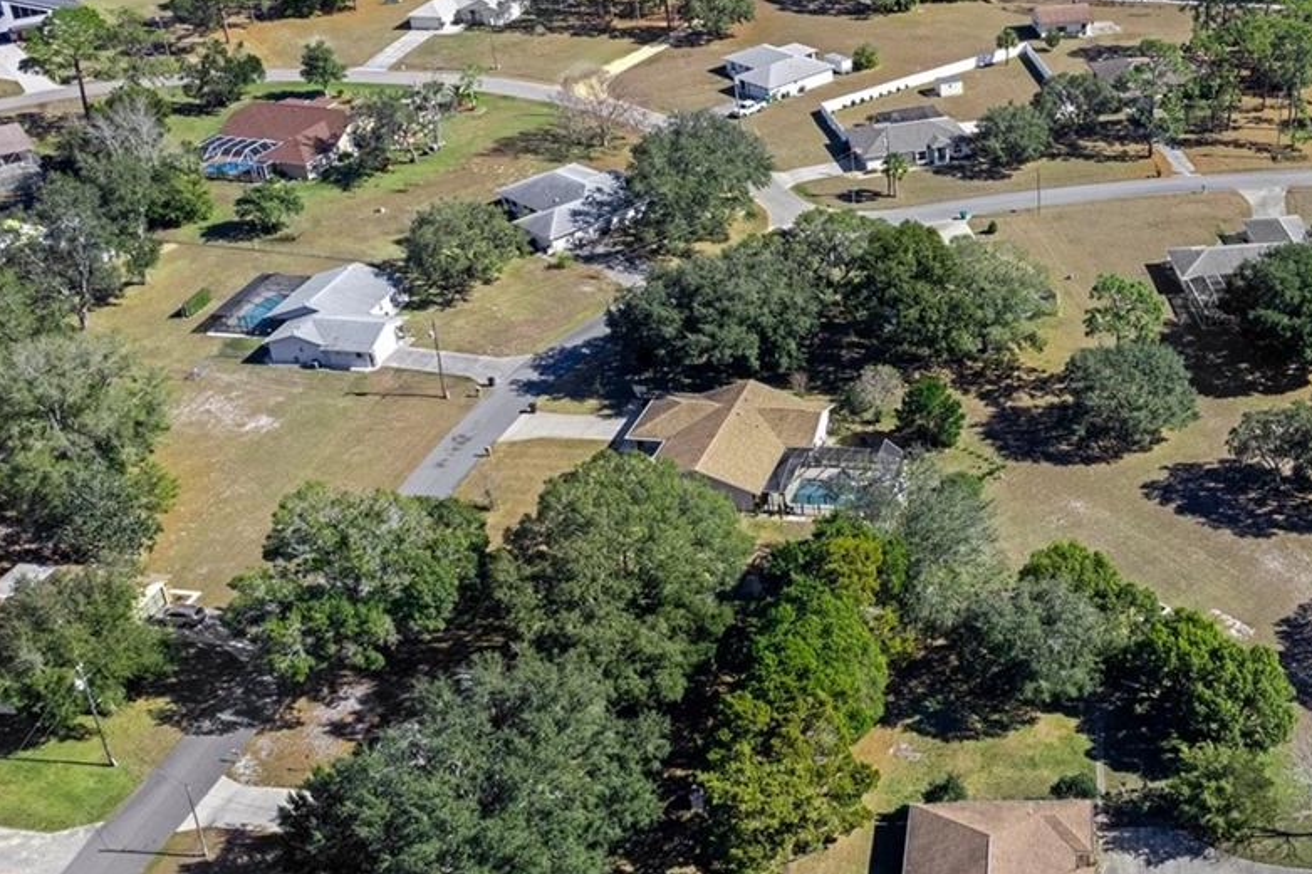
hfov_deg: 41.0
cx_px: 1121
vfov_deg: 29.7
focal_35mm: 45
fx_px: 1640
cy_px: 320
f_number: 2.8
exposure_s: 1/1250
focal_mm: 8.38
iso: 130
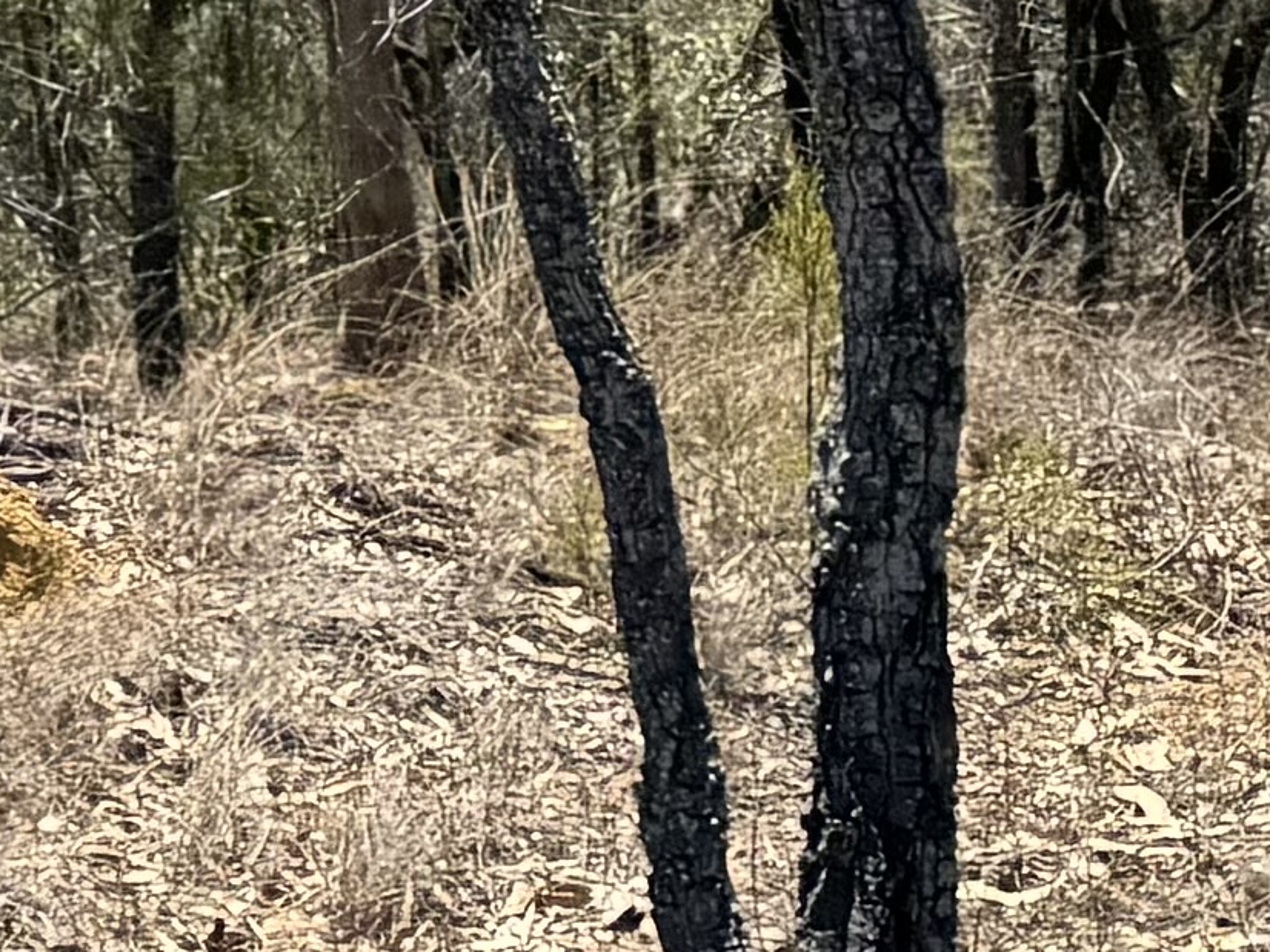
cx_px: -1236
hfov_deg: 10.9
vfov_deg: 8.1
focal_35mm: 166
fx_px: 6088
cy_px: -1449
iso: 80
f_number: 1.78
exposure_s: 1/1980
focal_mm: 6.86
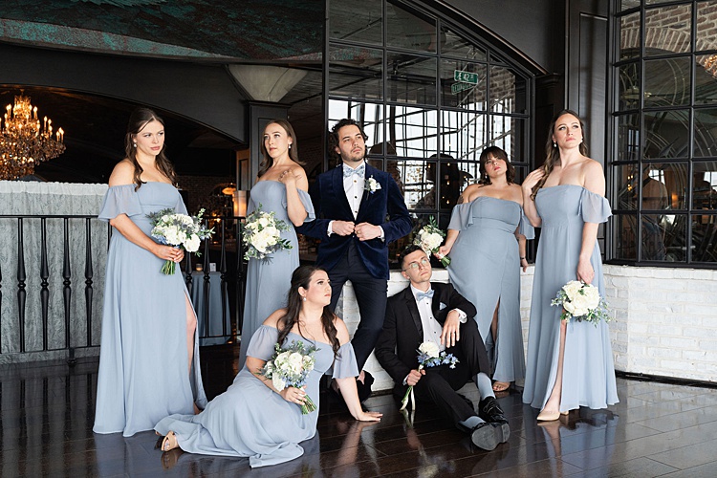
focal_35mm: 35
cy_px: 239
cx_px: 358
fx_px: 706
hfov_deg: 53.8
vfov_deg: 37.4
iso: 400
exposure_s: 1/250
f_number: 3.5
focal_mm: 35
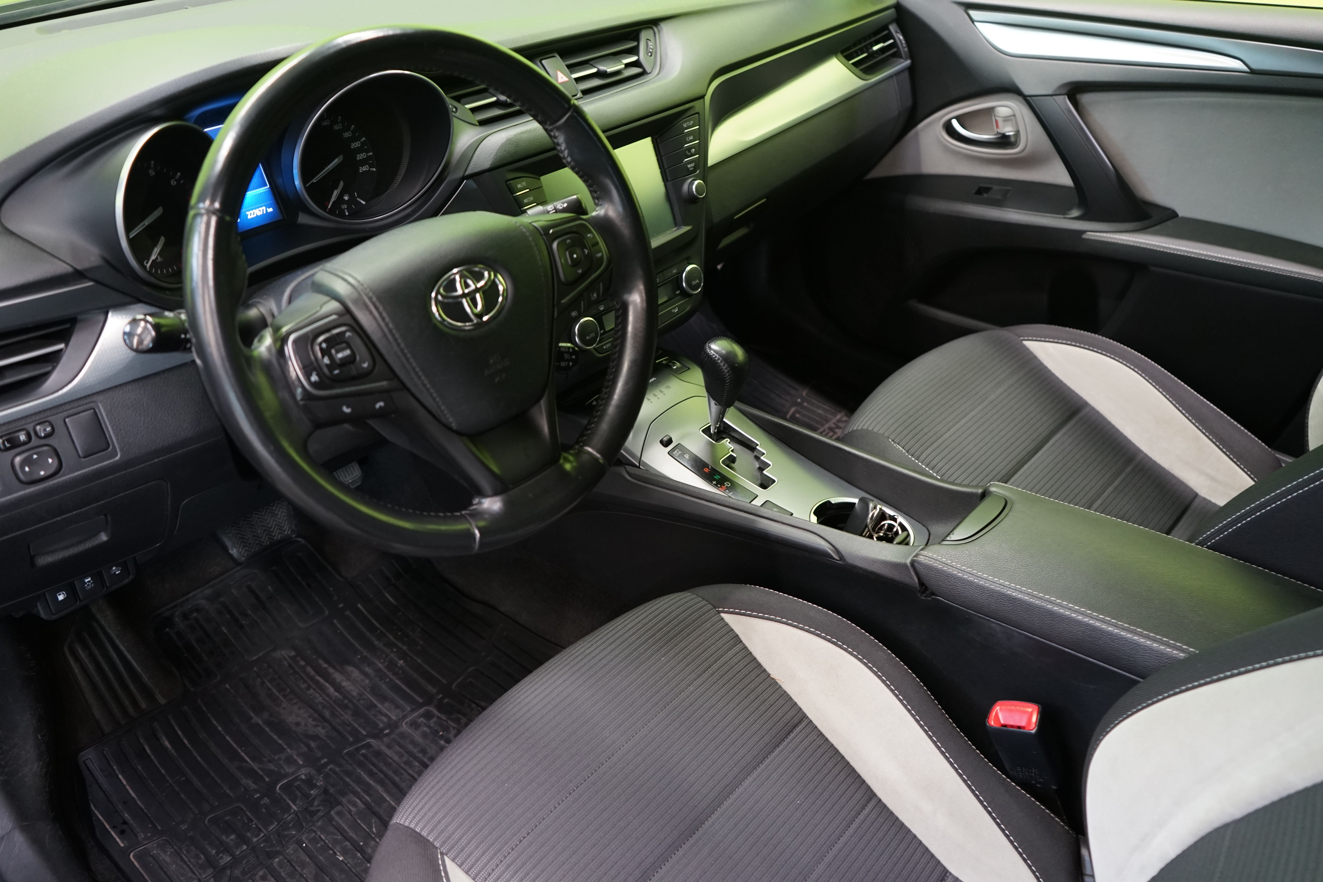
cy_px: 441
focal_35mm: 28
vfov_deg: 46.4
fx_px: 1029
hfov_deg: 65.5
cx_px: 662
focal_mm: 28
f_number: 4
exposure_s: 1/20
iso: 1250
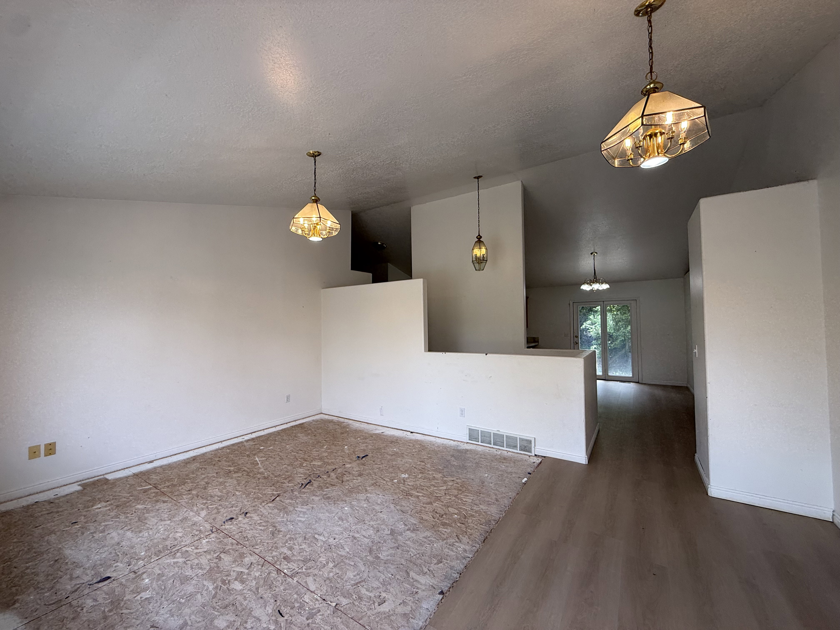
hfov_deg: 102.1
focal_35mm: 14
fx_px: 340
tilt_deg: +2.2
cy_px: 315
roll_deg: +0.0
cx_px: 420
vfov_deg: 85.7
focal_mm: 2.22
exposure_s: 1/120
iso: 50
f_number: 2.2
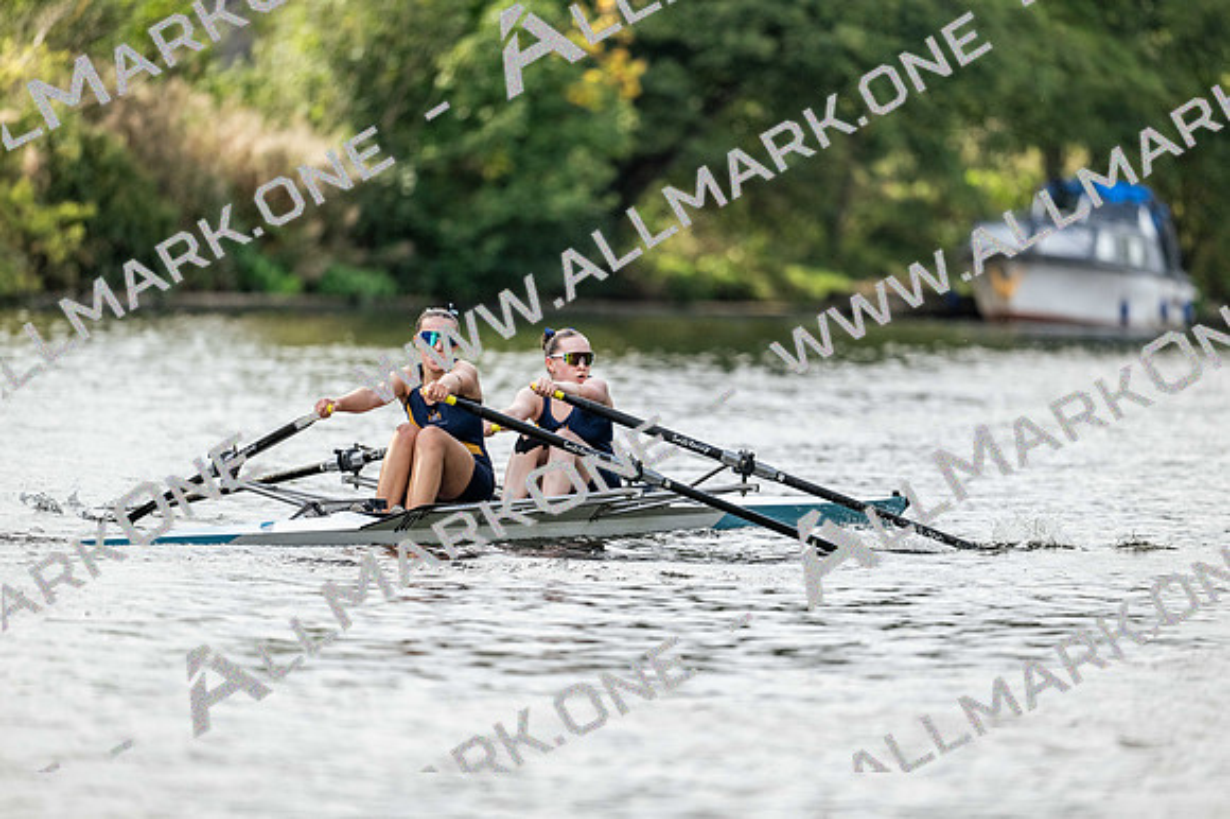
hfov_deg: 5.2
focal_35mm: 400
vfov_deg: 3.4
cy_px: 410
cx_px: 615
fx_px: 13661
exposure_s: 1/2500
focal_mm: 400
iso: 900
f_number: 4.5
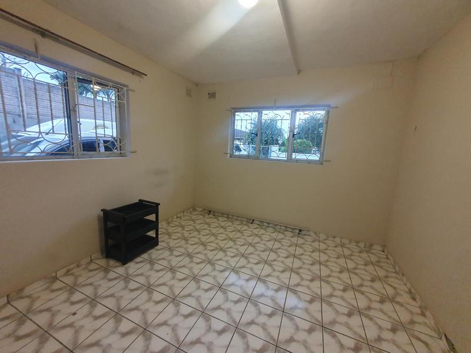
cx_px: 236
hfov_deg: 106.2
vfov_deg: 89.9
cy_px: 176
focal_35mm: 13
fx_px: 177
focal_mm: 1.8
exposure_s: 1/33
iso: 500
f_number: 2.2
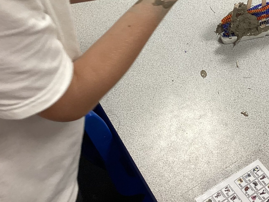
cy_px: 16
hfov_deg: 31.3
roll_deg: -2.2
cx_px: 193
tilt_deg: -40.8
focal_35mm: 61
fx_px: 474
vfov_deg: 23.3
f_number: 2.4
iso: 125
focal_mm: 3.3
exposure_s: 1/60
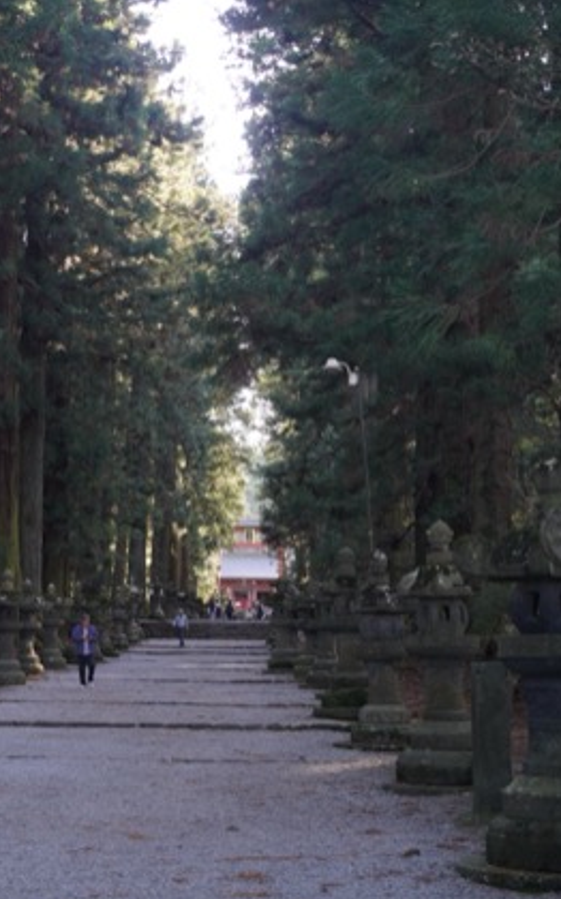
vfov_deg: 34.6
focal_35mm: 59
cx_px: 94
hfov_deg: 21.6
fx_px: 1445
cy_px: 454
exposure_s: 1/125
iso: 500
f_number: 3.2
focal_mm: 38
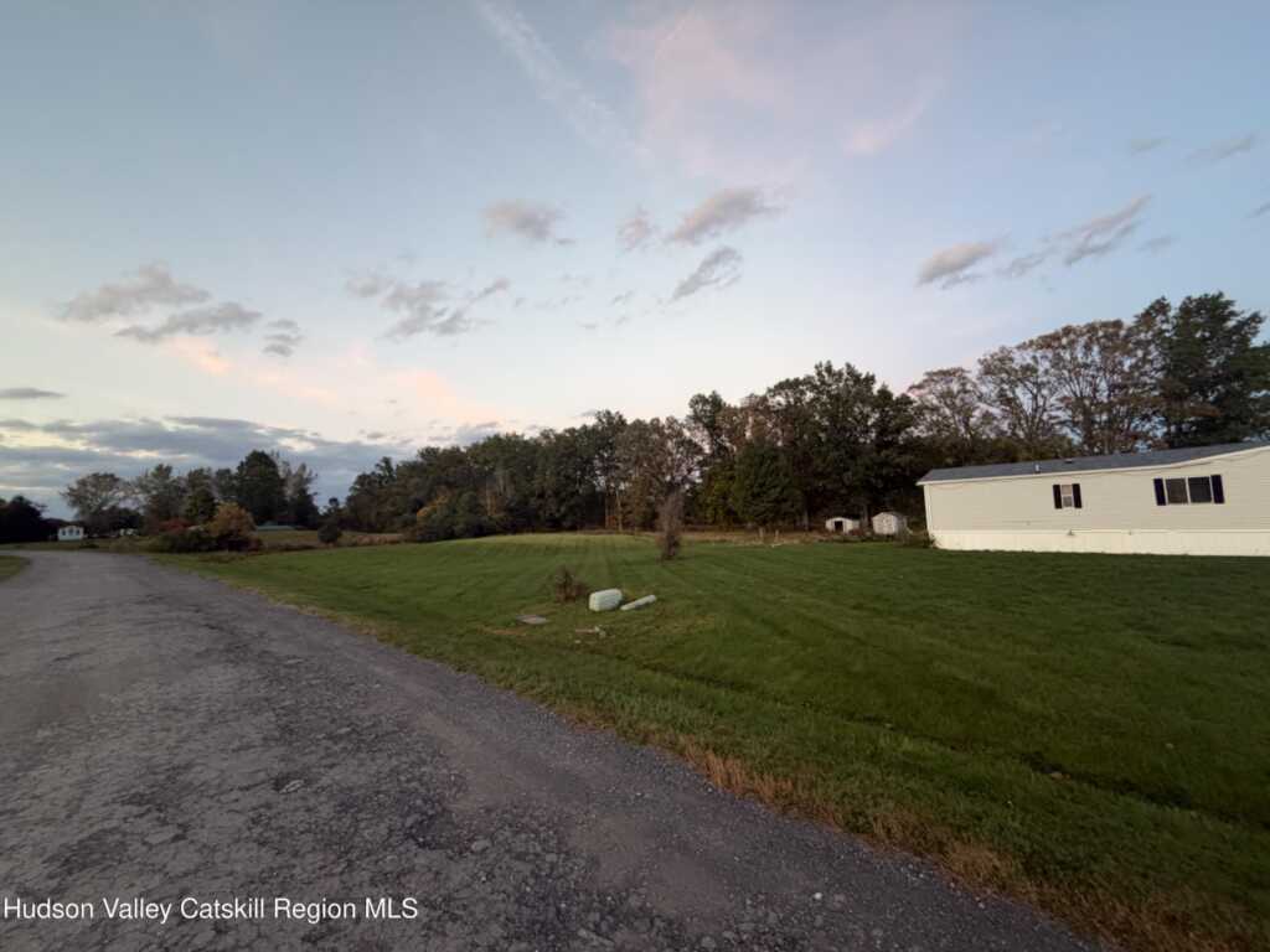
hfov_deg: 102.1
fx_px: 514
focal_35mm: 14
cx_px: 635
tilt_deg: +4.9
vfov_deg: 85.7
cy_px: 476
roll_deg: +1.9
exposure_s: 1/109
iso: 320
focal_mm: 2.22
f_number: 2.2
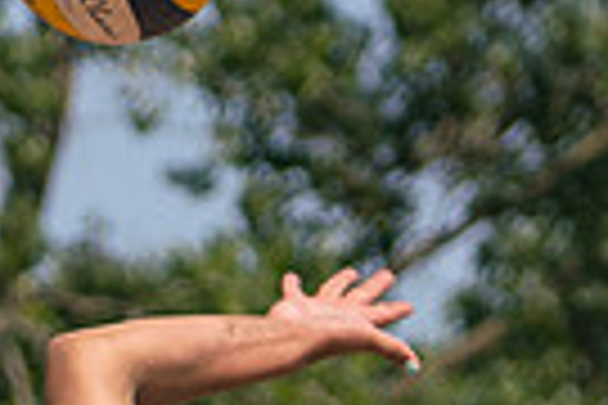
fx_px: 12497
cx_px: 259
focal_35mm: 740
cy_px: 976
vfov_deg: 1.9
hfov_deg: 2.8
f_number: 4
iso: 200
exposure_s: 1/2500
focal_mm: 99
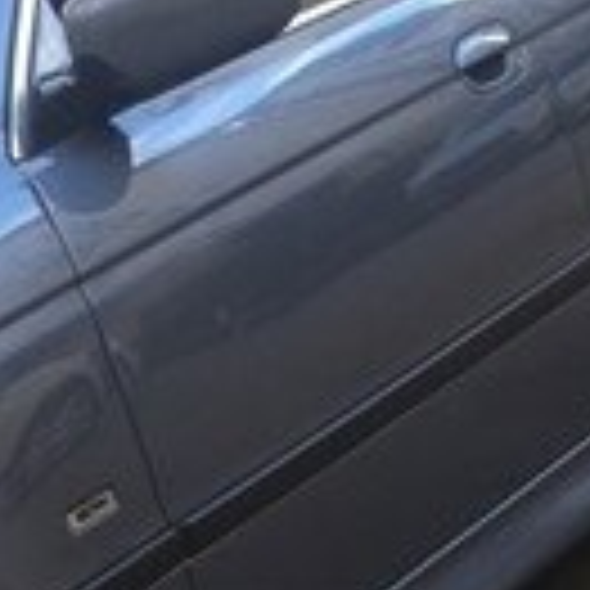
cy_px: 678
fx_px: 2488
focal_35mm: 129
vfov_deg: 13.2
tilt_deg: -11.5
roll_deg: +24.6
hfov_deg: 13.1
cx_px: -176
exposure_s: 1/105
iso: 32
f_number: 2.2
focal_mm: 4.15
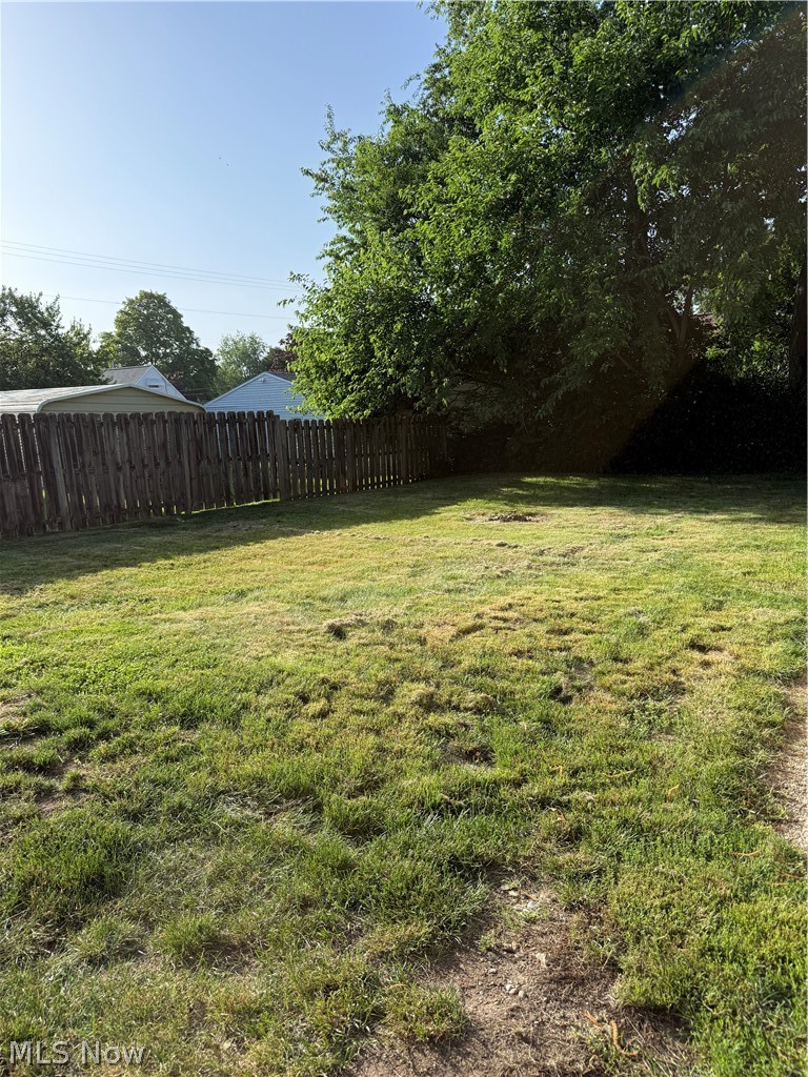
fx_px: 747
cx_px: 404
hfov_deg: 56.8
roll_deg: +1.4
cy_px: 538
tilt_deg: -9.3
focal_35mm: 24
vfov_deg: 71.6
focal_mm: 6.76
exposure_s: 1/2611
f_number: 1.78
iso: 100
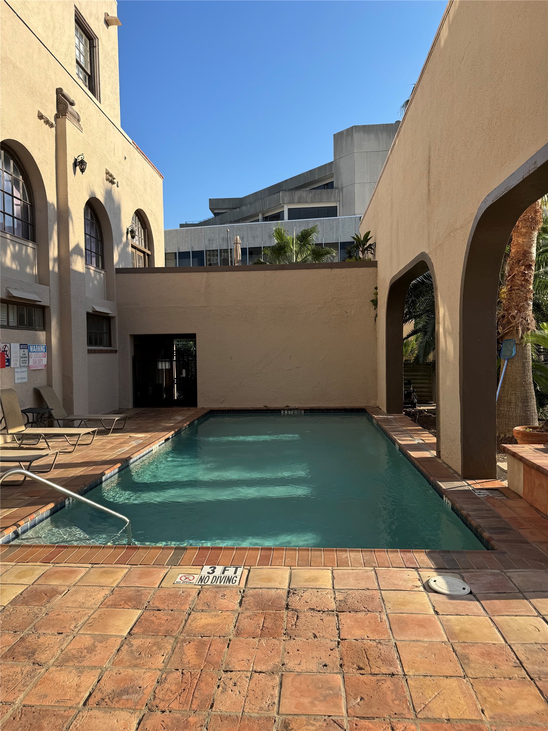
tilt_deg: -3.5
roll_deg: +0.3
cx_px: 274
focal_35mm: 24
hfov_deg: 56.8
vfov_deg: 71.6
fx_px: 507
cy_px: 366
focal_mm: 6.76
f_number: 1.78
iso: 80
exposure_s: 1/2506
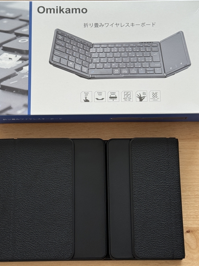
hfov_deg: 22.9
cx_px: 90
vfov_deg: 30.3
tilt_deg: -74.4
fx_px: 491
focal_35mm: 64
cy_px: 124
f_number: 1.78
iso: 100
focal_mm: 6.76
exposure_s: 1/80
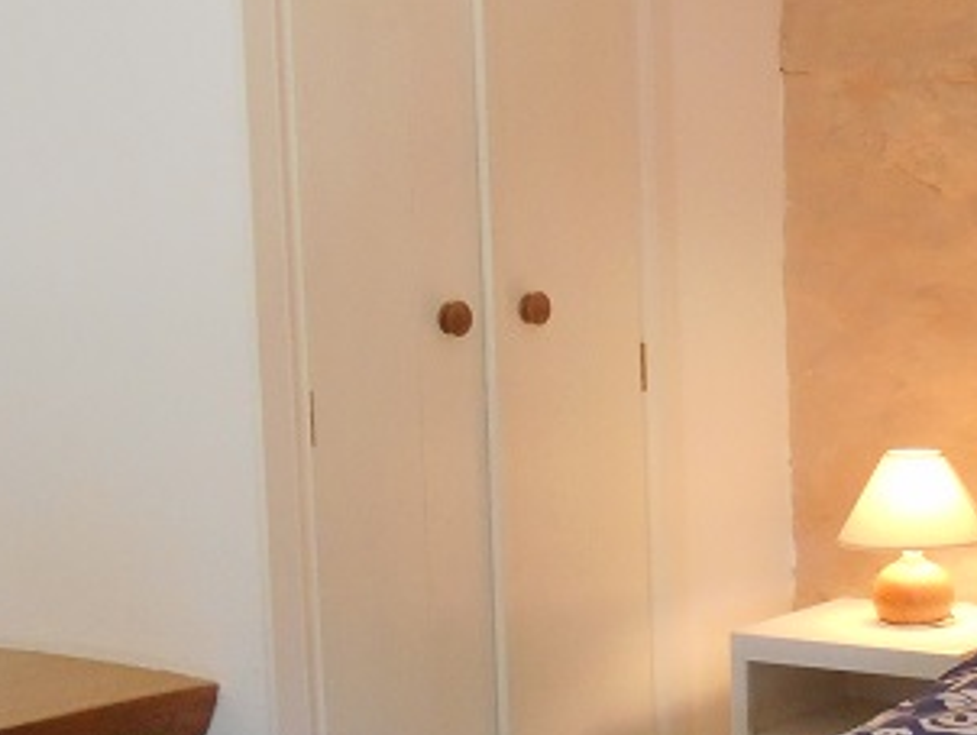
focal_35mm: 105
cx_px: 993
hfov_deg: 18.2
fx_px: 2966
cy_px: 550
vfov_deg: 14.1
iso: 280
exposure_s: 1/30
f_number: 3.6
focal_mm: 5.5
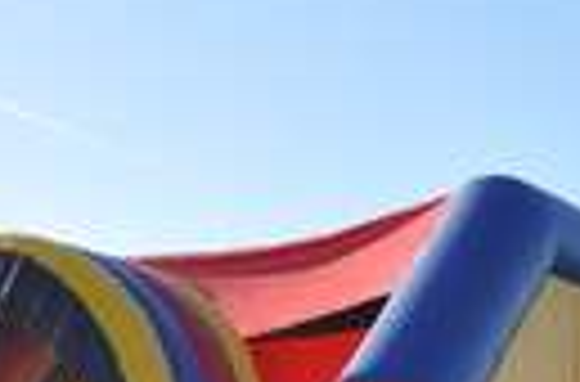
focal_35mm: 105
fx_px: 1686
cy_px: 571
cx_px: 171
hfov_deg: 19.4
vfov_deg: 12.3
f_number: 9
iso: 200
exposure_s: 1/200
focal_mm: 18
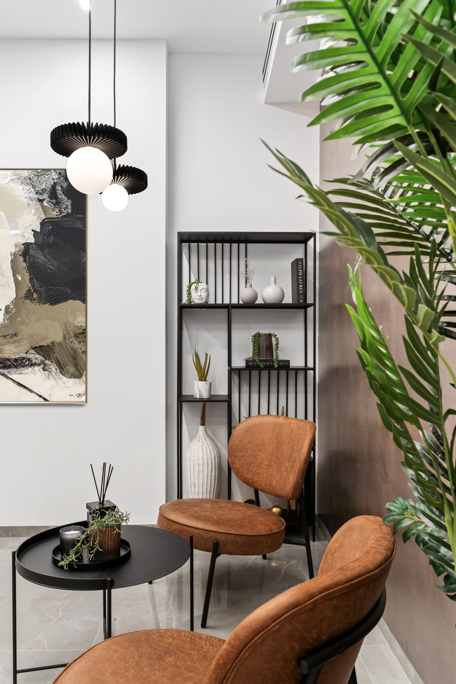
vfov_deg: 65.5
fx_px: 532
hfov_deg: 46.4
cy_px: 342
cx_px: 228
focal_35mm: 28
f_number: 10
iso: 160
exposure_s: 1/3
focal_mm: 28
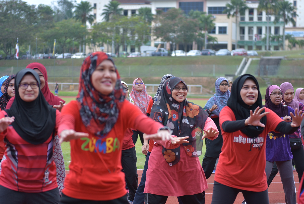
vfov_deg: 13.1
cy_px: 102
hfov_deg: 19.4
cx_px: 152
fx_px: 887
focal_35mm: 105
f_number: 2.8
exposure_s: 1/200
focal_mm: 70
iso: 100
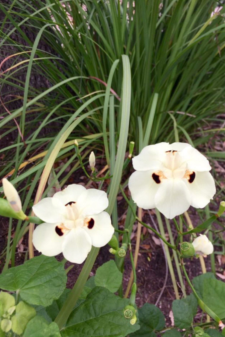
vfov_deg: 60.3
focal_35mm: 31
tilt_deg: -34.6
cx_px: 118
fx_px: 291
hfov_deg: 42.3
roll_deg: +2.9
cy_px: 167
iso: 32
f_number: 2.2
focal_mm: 4.15
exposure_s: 1/121
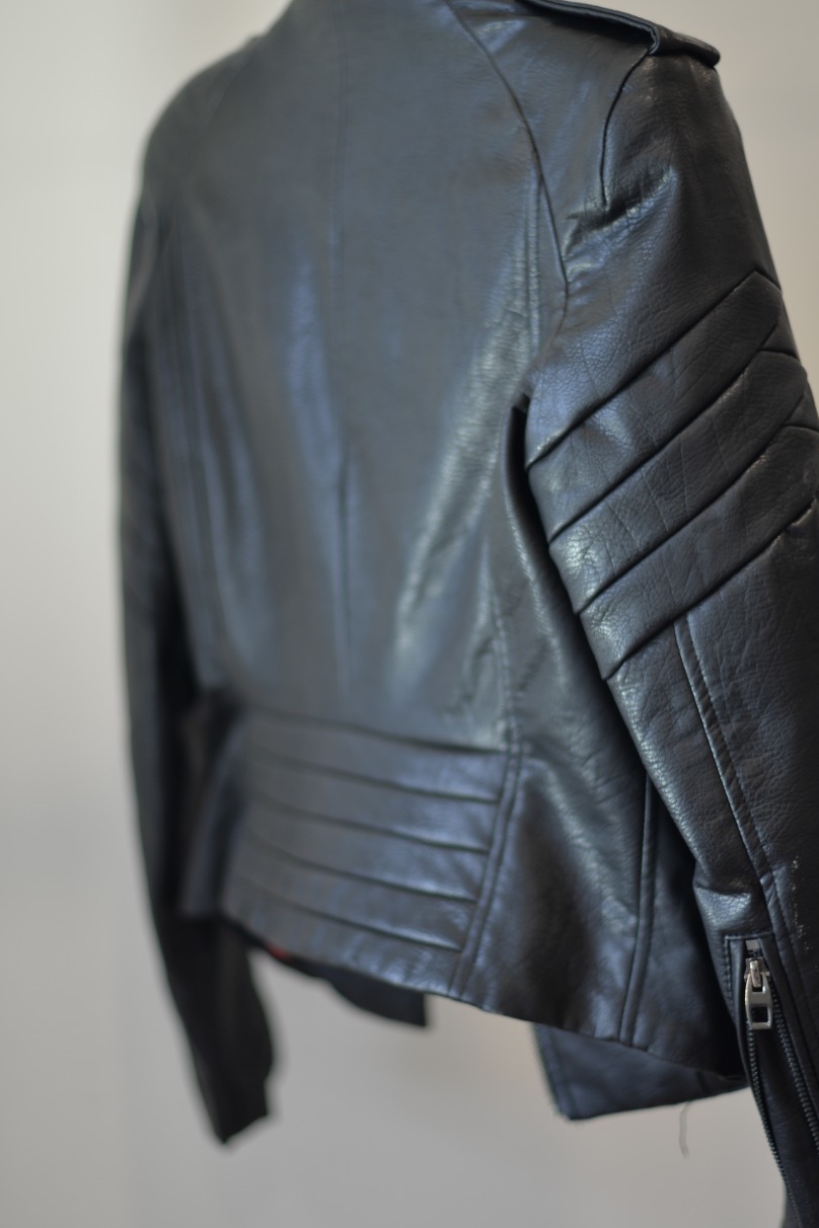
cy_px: 662
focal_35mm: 66
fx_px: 2252
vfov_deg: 30.5
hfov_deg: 20.6
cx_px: 466
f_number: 1.4
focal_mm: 50
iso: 100
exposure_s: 1/125
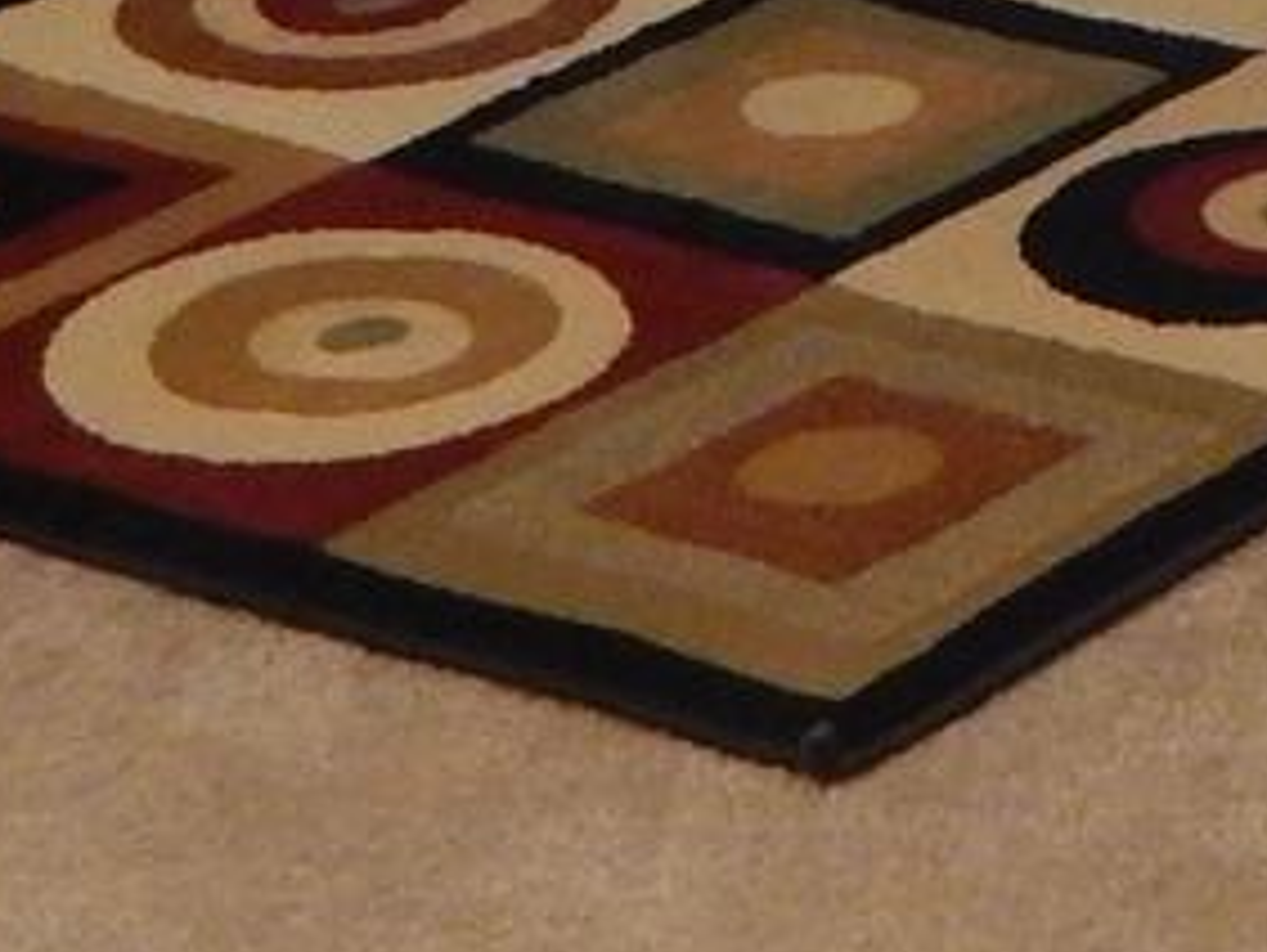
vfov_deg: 6.1
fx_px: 8242
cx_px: 1375
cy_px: -1814
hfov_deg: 8.7
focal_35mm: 225
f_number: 3.2
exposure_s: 1/30
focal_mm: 5.6
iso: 400
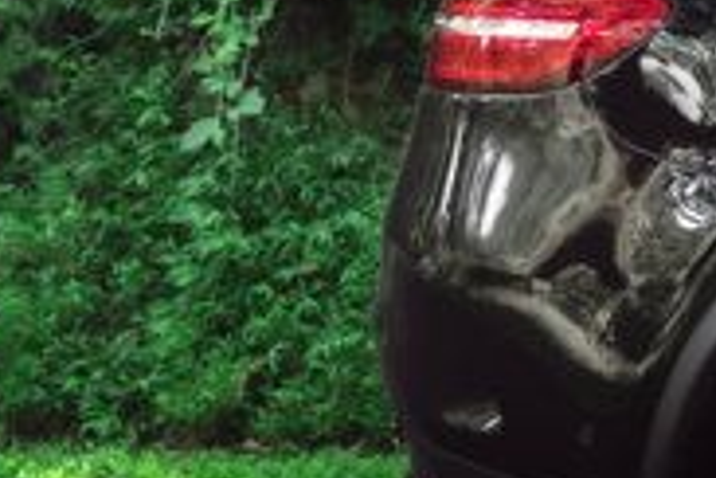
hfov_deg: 11.4
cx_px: 1006
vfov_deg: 7.8
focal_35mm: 175
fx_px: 3480
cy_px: 210
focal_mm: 50
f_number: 5.6
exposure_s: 1/320
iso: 800
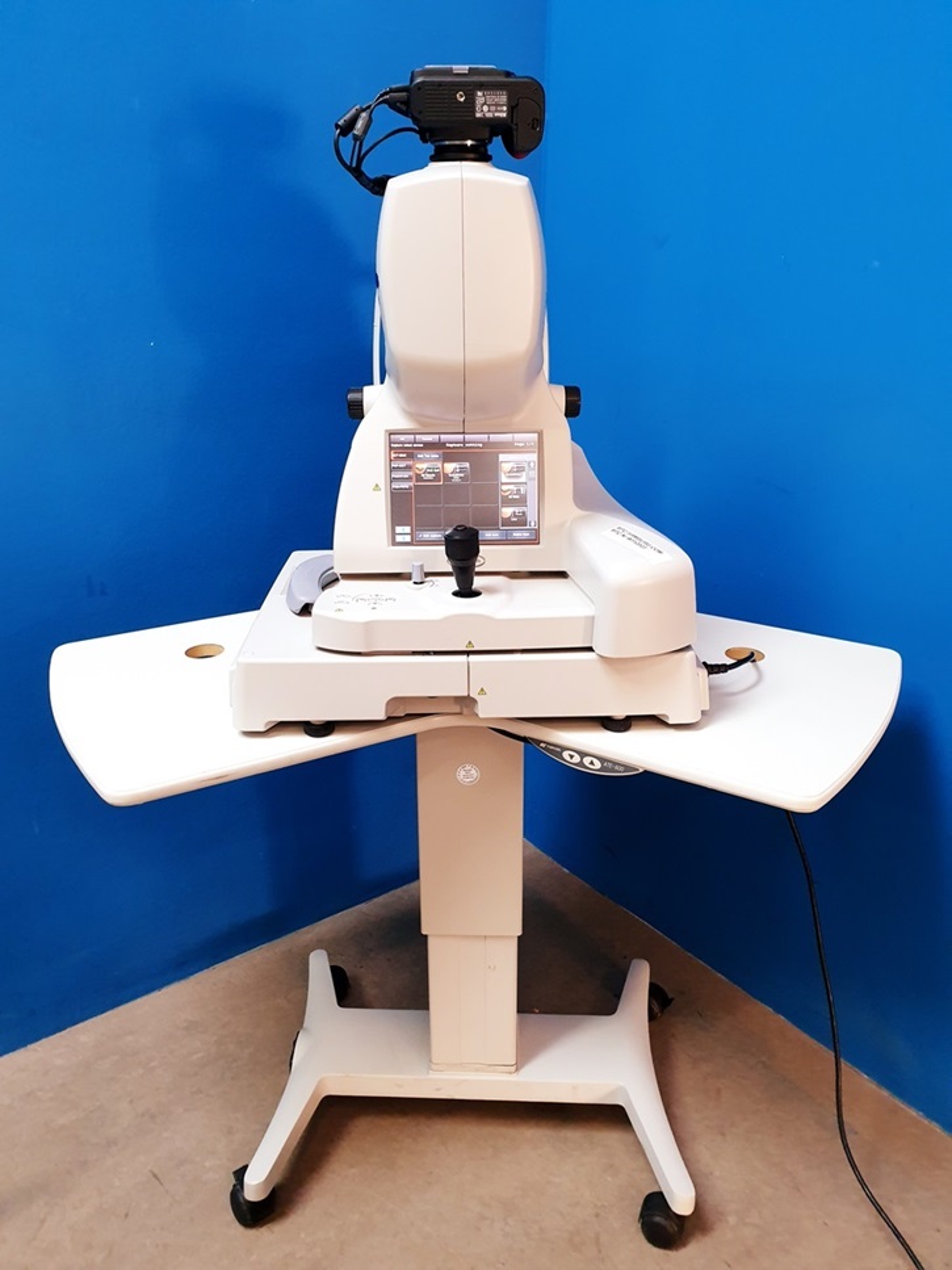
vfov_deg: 67.3
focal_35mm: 26
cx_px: 476
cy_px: 635
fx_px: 954
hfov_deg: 53.1
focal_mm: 4.3
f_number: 2.4
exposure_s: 1/50
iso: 200
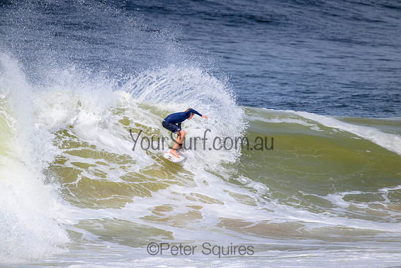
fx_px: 8913
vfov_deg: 1.7
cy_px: 134
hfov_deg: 2.6
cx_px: 200
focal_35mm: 800
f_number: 11
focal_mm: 800
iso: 560
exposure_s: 1/2000
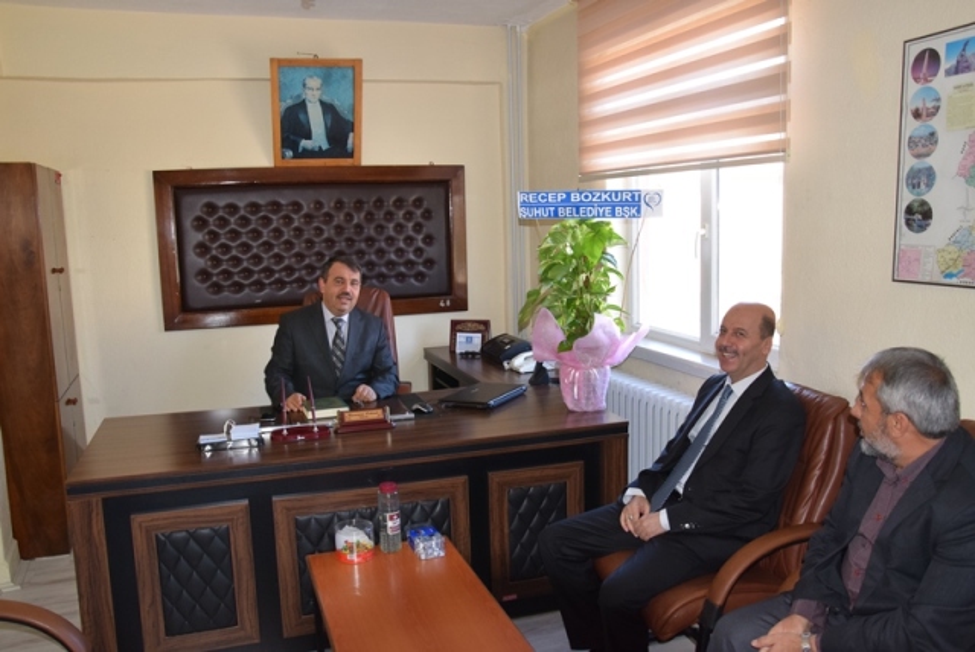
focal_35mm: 32
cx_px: 488
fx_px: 854
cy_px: 326
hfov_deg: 59.4
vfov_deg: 41.8
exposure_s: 1/125
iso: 800
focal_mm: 21
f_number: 5.6
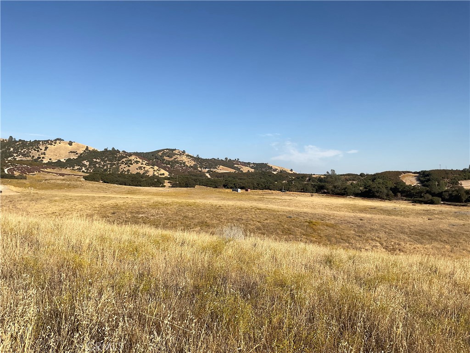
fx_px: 394
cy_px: 176
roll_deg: -0.1
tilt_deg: +0.7
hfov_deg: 61.7
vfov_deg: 48.2
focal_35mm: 29
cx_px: 235
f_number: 1.8
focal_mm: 3
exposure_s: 1/2959
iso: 20
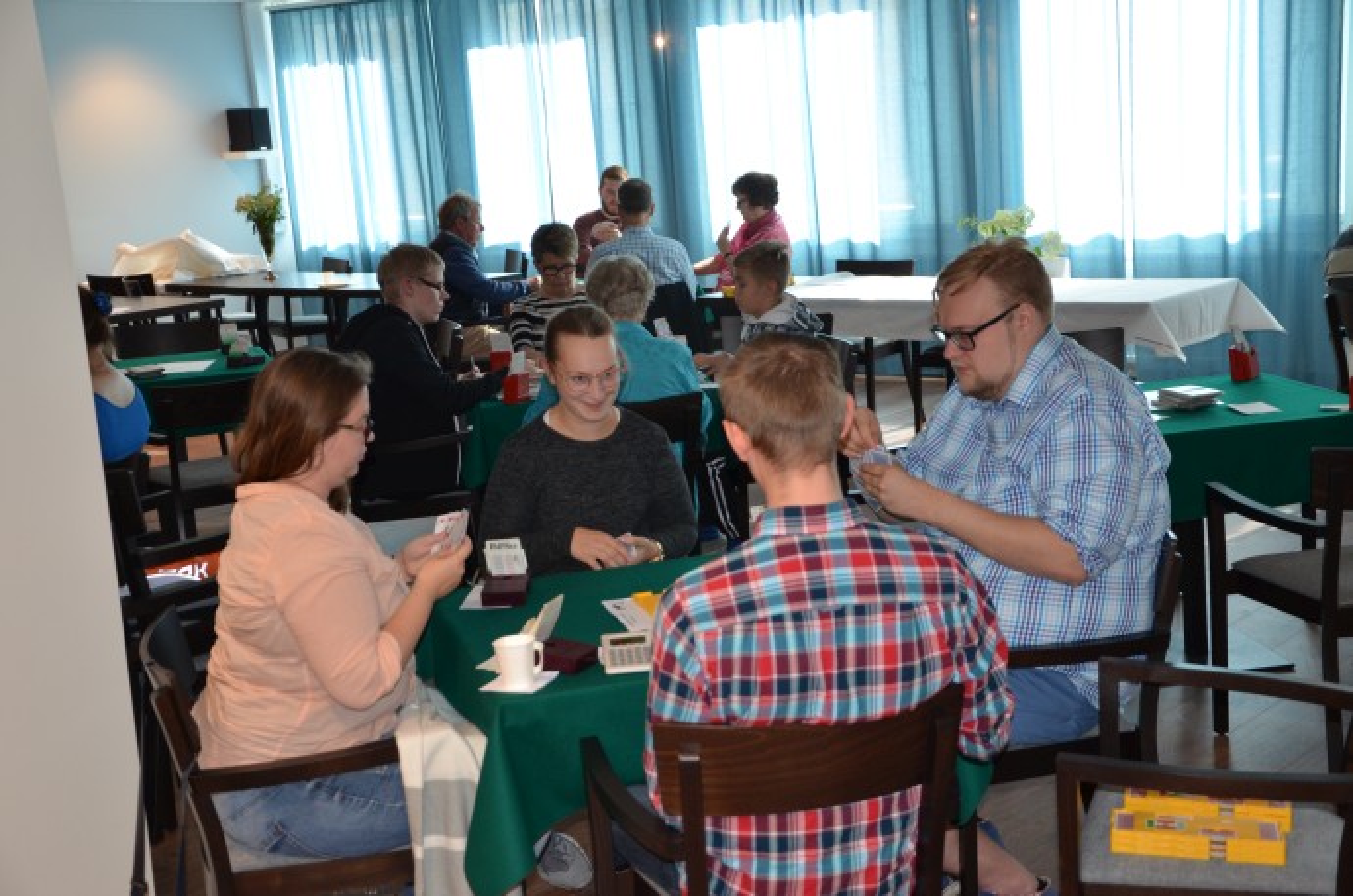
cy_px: 448
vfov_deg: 26.4
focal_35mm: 51
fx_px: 1913
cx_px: 676
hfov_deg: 39.0
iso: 500
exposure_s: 1/60
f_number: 4.2
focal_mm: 34
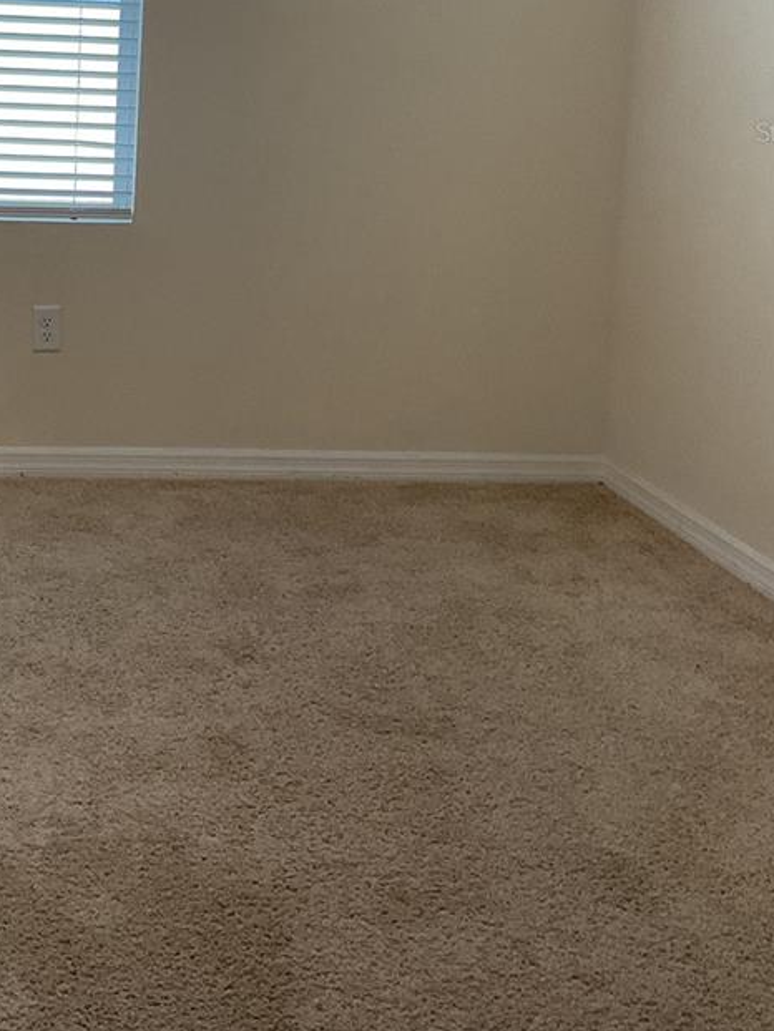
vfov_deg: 32.8
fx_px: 1669
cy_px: 131
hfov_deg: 25.5
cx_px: 126
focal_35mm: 56
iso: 64
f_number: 1.8
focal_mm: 3
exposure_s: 1/120
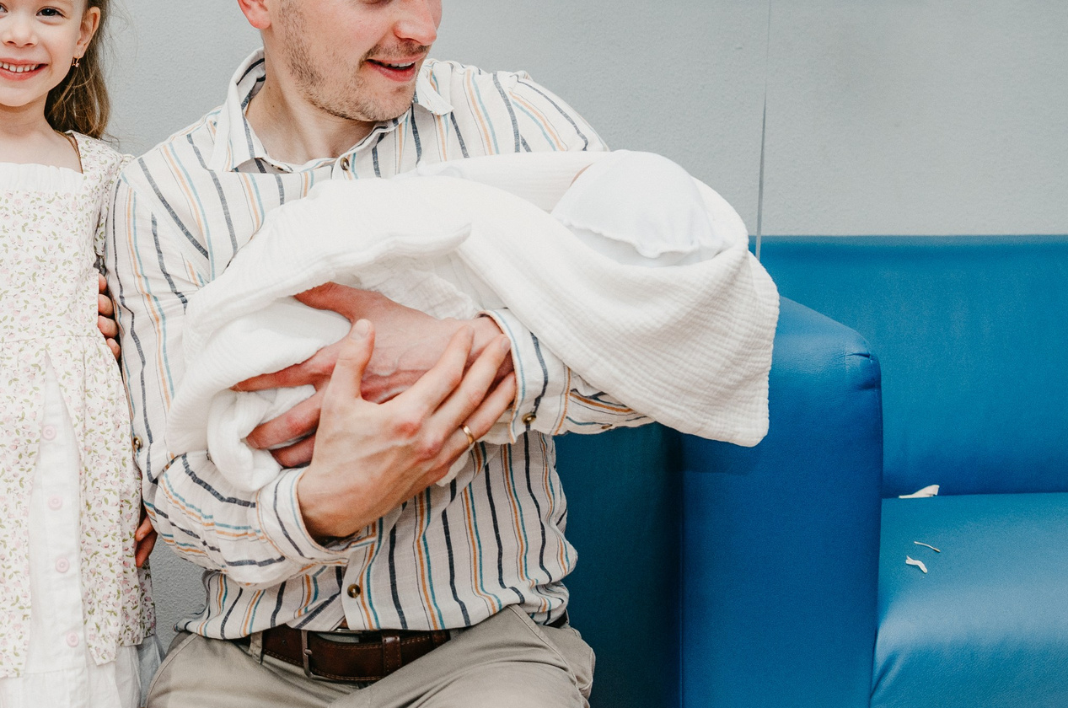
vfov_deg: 21.0
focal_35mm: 64
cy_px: 169
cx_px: 37
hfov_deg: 29.7
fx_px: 1895
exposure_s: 1/160
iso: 500
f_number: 4.5
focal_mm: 30
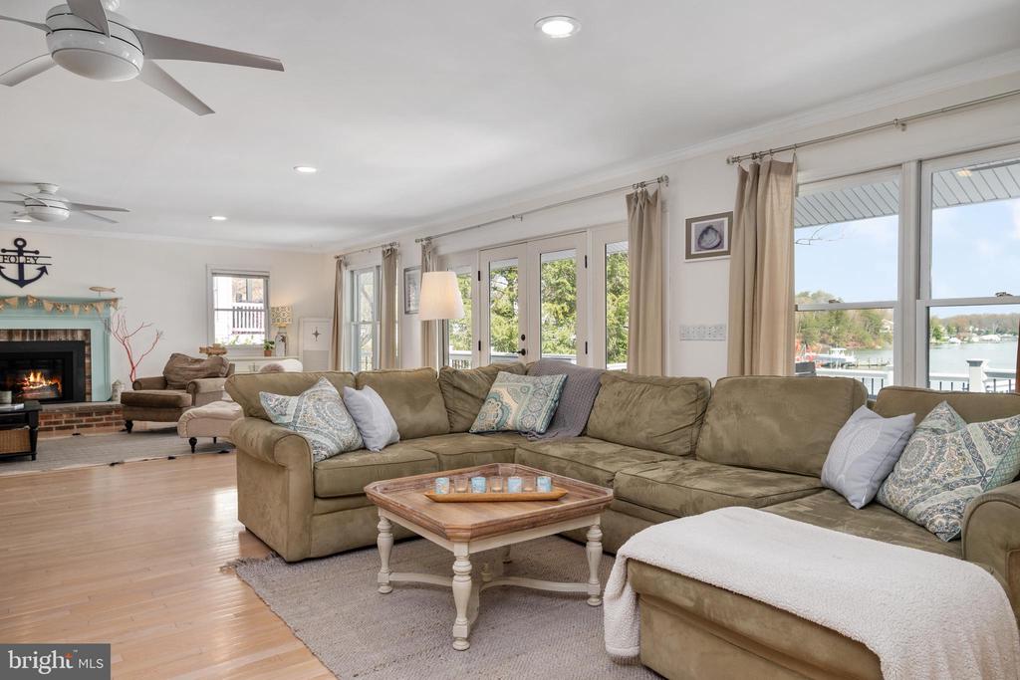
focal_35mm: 24
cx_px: 510
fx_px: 680
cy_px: 340
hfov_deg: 73.7
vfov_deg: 53.1
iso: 400
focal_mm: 24
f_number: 8
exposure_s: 1/13
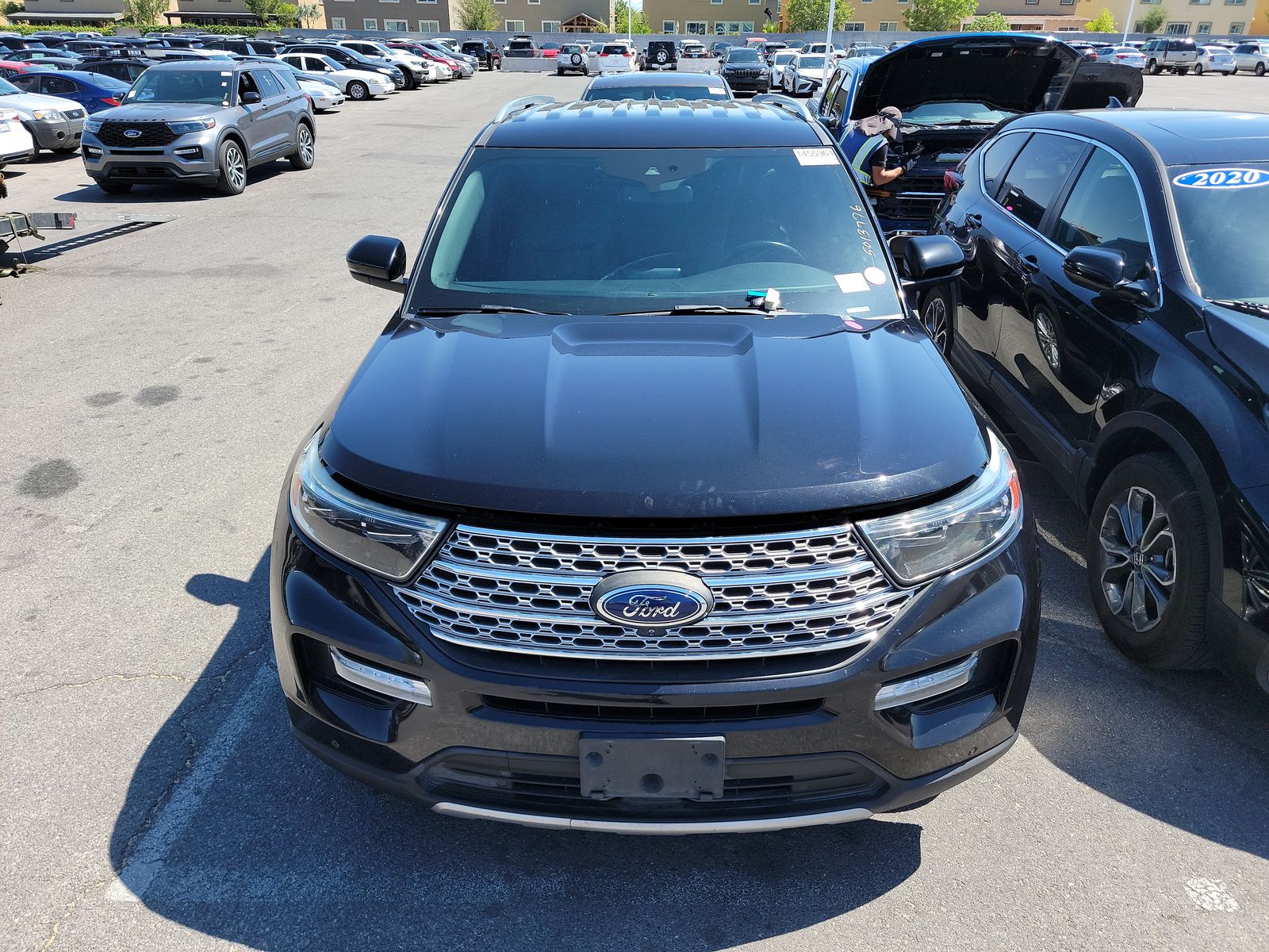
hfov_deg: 71.6
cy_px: 476
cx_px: 634
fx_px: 880
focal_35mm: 24
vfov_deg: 56.8
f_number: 1.8
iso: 50
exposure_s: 1/372
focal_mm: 6.7
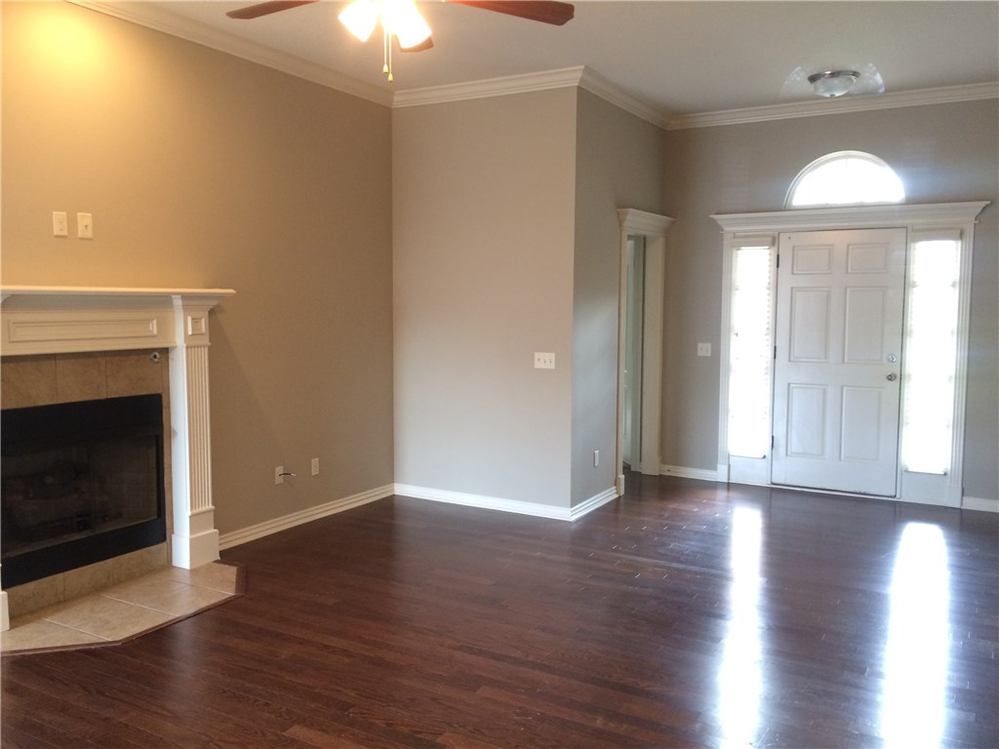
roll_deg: -0.6
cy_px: 374
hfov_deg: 61.7
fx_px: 837
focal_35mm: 29
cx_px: 500
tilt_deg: -5.0
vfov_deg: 48.2
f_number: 2.2
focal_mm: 4.15
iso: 200
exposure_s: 1/30
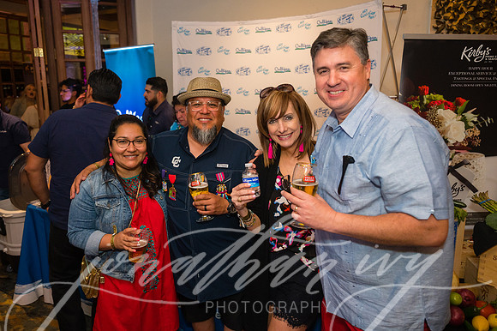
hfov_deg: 67.8
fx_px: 368
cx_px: 221
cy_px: 147
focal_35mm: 27
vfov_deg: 48.3
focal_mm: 24
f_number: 2.8
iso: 2500
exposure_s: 1/125
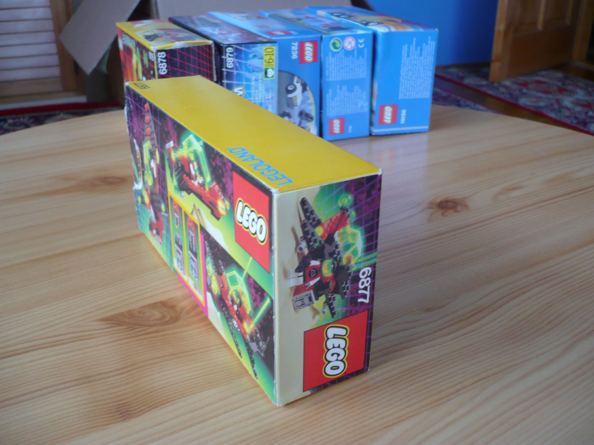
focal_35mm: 35
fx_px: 601
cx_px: 297
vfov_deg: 40.7
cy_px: 222
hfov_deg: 52.6
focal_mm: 5.8
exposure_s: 1/20
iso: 100
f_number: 2.8
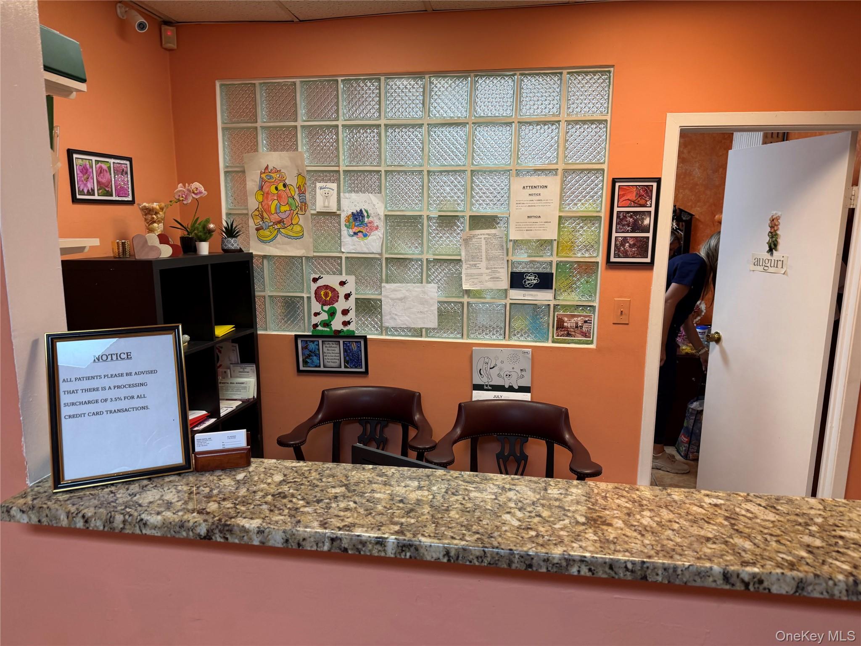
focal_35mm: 24
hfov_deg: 71.6
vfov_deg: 56.8
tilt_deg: -12.3
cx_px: 430
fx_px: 597
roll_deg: +0.4
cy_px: 323
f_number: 1.78
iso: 125
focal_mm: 6.76
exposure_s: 1/60
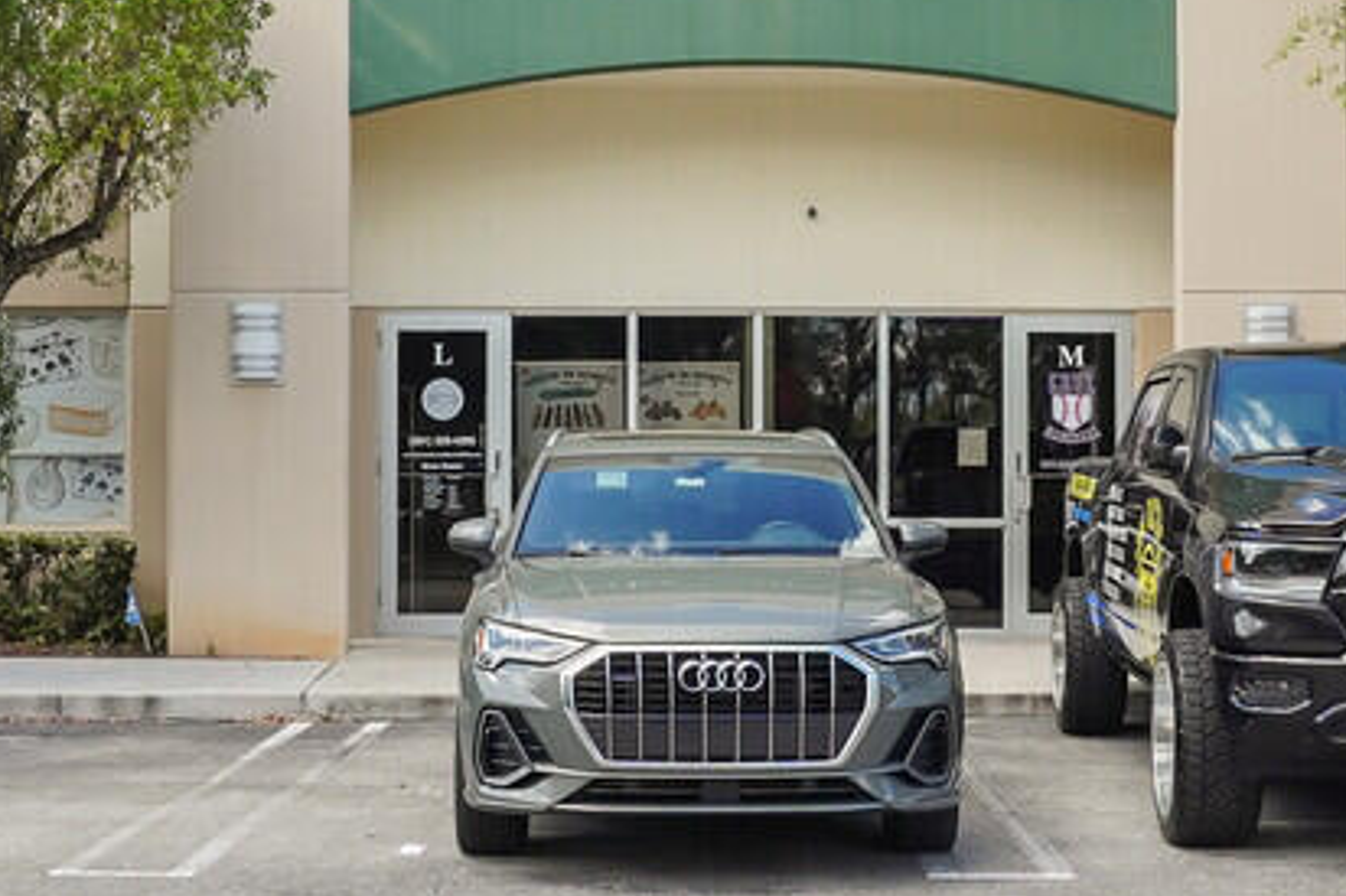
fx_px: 2317
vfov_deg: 21.9
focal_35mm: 62
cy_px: 463
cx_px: 740
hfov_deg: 32.4
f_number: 8
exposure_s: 1/500
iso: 800
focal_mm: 16
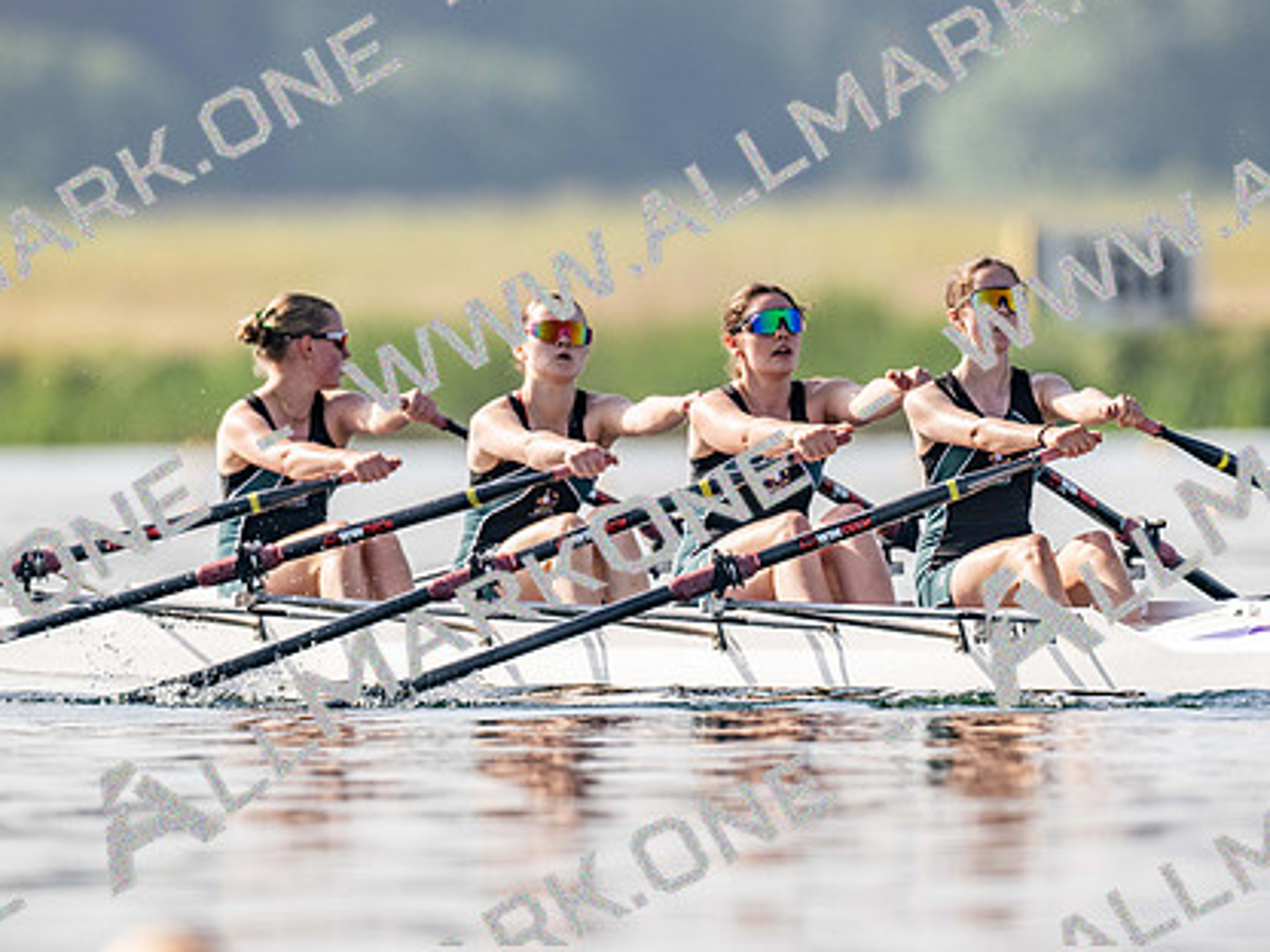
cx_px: 720
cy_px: 423
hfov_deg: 2.5
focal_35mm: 804
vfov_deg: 1.8
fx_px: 29497
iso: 280
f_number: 5.6
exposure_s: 1/2500
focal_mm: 600
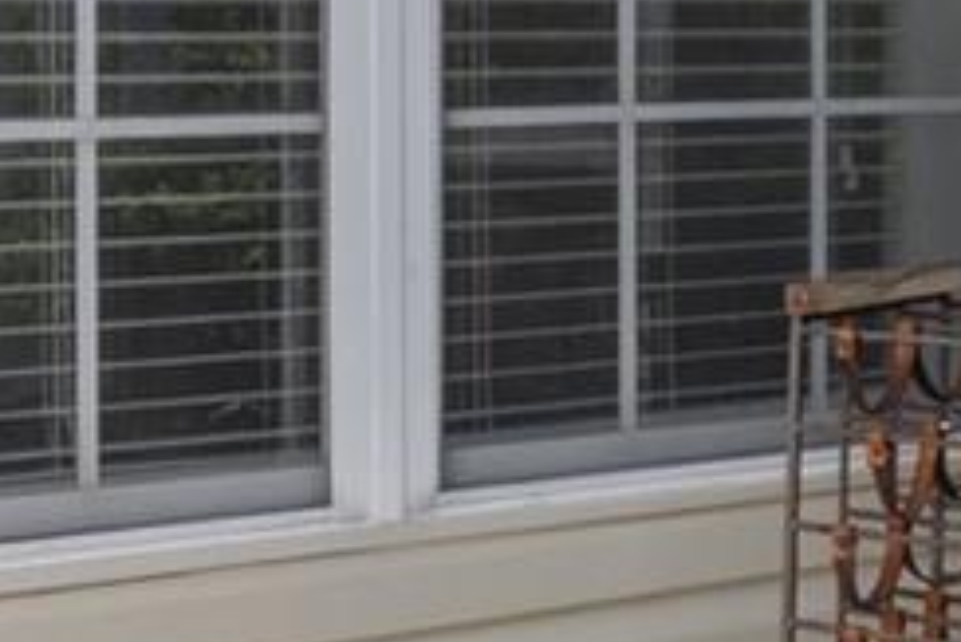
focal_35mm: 118
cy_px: 83
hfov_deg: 17.0
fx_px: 3152
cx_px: 933
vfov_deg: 11.6
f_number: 9
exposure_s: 1/13
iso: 320
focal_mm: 18
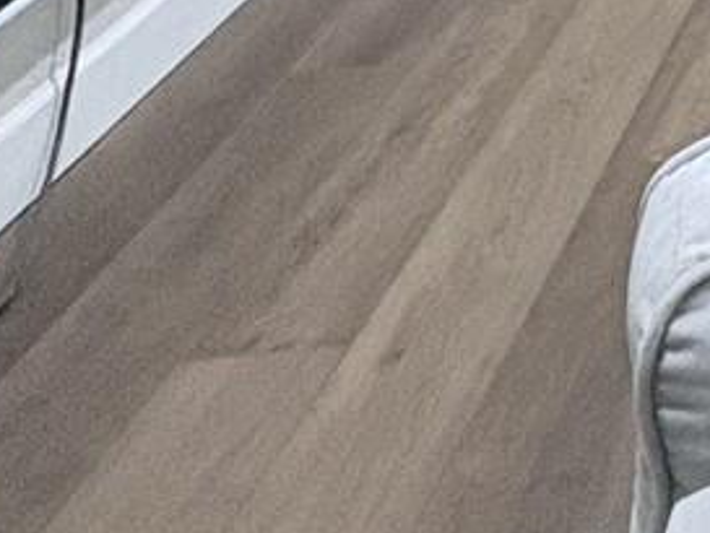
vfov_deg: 13.0
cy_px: -796
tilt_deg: -2.4
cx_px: 1378
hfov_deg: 17.7
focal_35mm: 82
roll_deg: +0.3
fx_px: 1683
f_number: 2.2
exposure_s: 1/60
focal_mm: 2.22
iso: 320
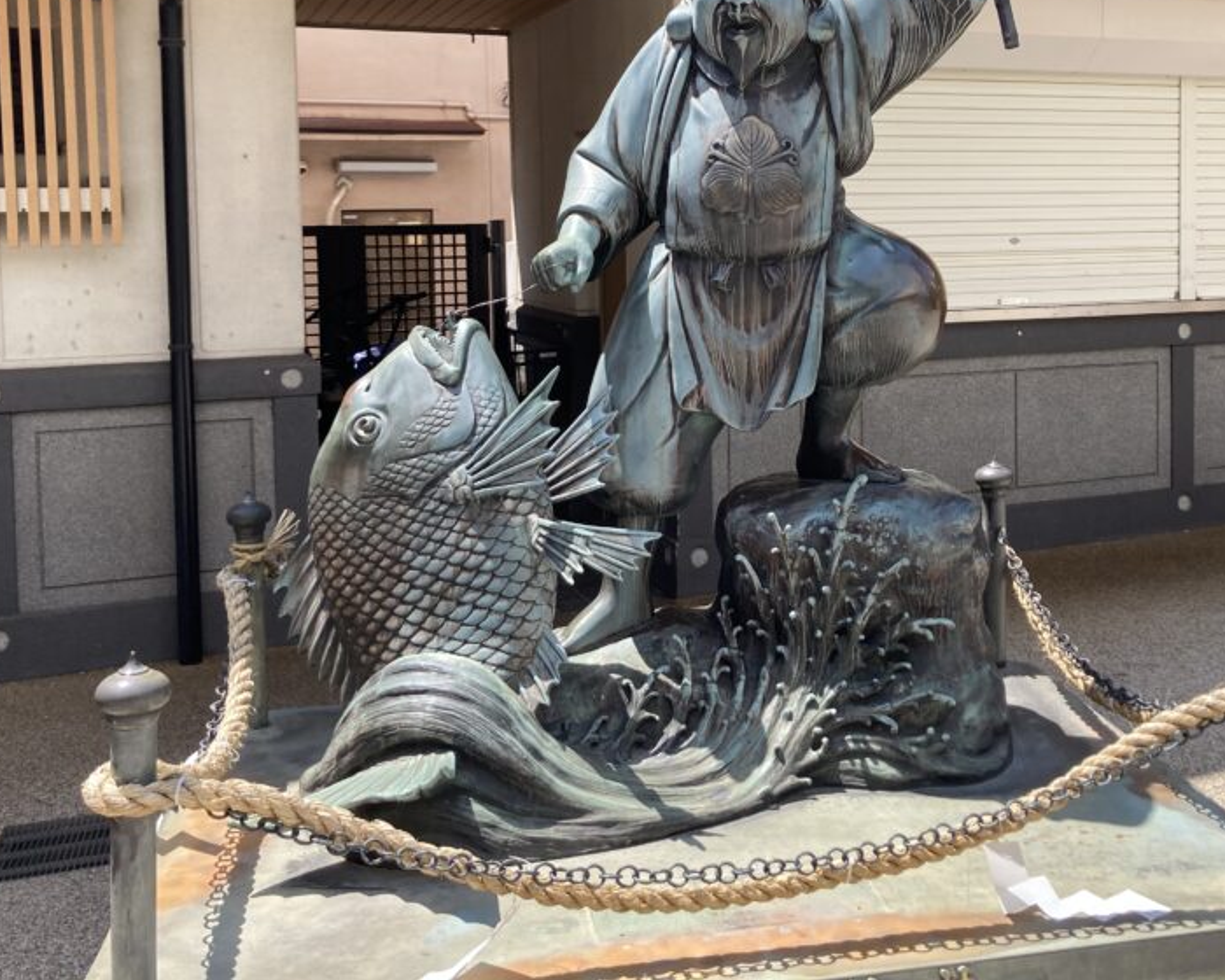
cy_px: 310
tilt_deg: -3.7
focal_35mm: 40
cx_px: 816
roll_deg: +0.6
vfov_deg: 36.9
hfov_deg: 45.1
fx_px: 1450
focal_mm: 3.99
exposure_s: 1/695
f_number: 1.8
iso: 20
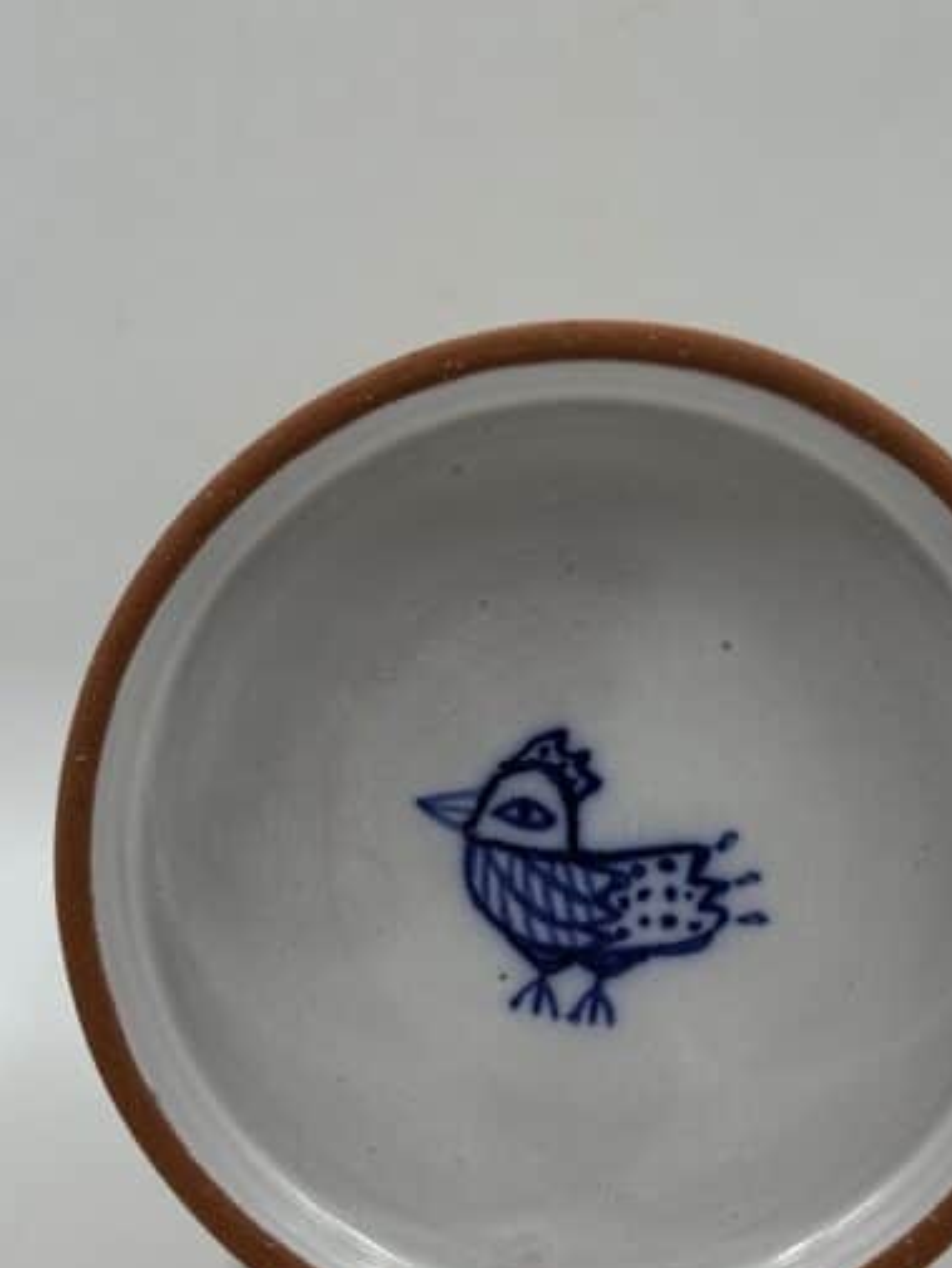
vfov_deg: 25.6
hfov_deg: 19.4
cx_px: 588
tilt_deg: -19.6
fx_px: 2786
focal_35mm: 76
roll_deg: -0.7
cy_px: 781
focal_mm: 6.86
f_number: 1.78
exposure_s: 1/487
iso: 64
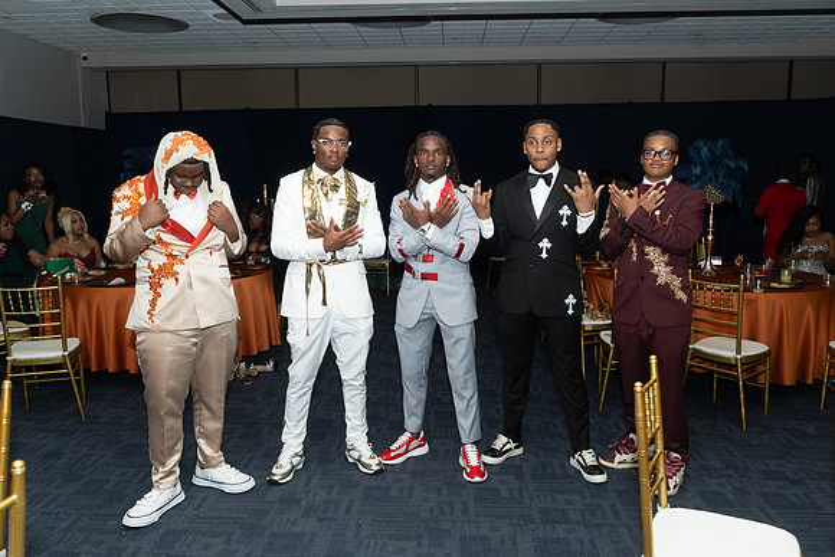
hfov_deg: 65.5
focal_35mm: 28
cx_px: 418
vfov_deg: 46.4
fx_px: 650
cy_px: 278
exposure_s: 1/125
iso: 400
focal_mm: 28
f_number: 3.5
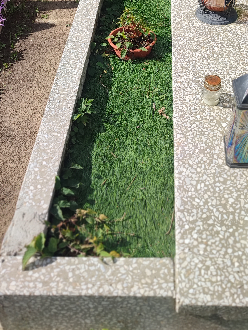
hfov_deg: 31.3
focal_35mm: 46
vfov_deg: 38.5
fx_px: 439
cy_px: 35
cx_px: 164
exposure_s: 1/836
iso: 50
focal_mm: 6.04
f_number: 1.9
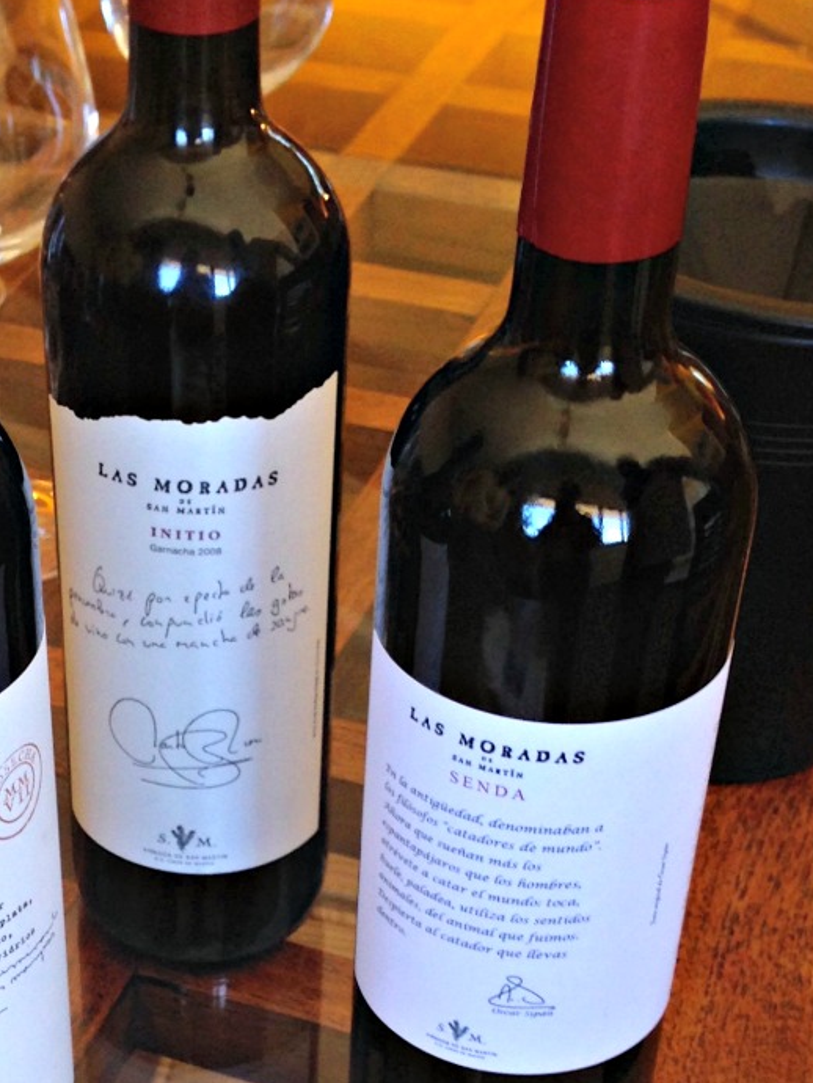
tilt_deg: -40.1
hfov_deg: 28.1
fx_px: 1596
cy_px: 520
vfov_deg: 37.5
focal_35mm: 51
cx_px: 199
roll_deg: +1.2
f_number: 2.4
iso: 64
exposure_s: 1/20
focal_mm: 4.12
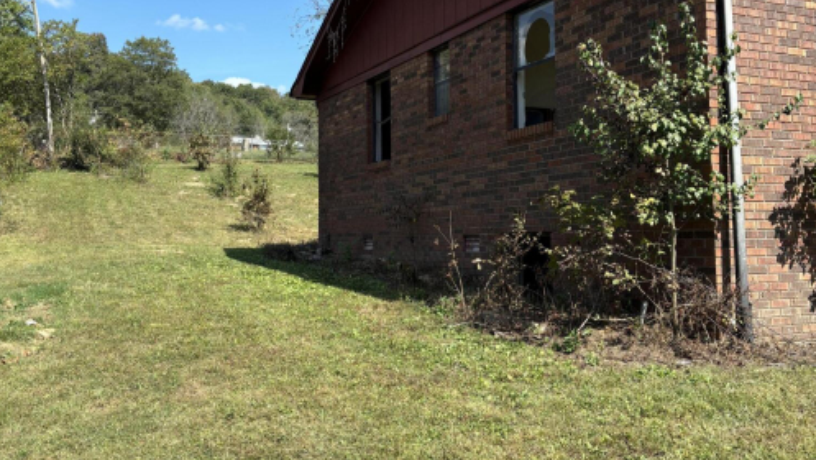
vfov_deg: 31.1
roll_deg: -0.7
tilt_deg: +3.7
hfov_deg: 52.8
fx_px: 823
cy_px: 177
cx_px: 407
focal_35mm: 38
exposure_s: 1/1695
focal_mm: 5.96
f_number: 1.6
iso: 50
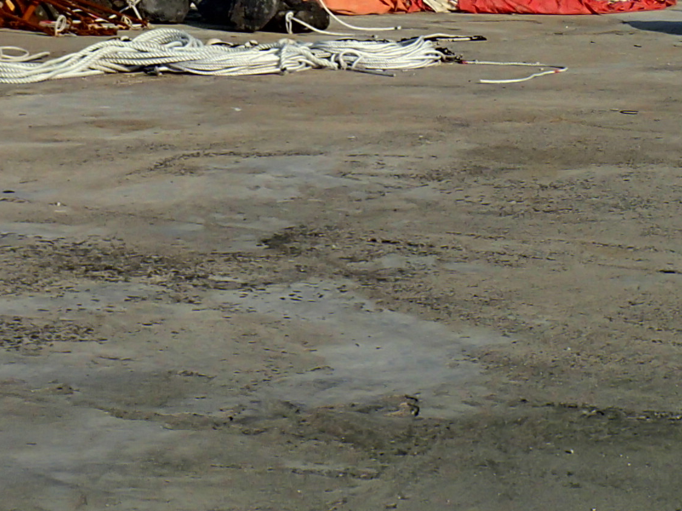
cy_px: -362
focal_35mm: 141
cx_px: 142
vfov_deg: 10.0
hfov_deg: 13.9
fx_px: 2777
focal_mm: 7.34
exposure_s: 1/160
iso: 100
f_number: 11
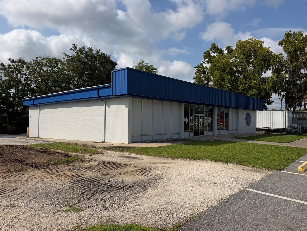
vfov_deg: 56.8
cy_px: 116
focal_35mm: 24
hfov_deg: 71.6
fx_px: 213
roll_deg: -1.9
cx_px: 154
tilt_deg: +1.5
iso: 80
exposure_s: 1/9091
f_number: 1.78
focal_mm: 6.76
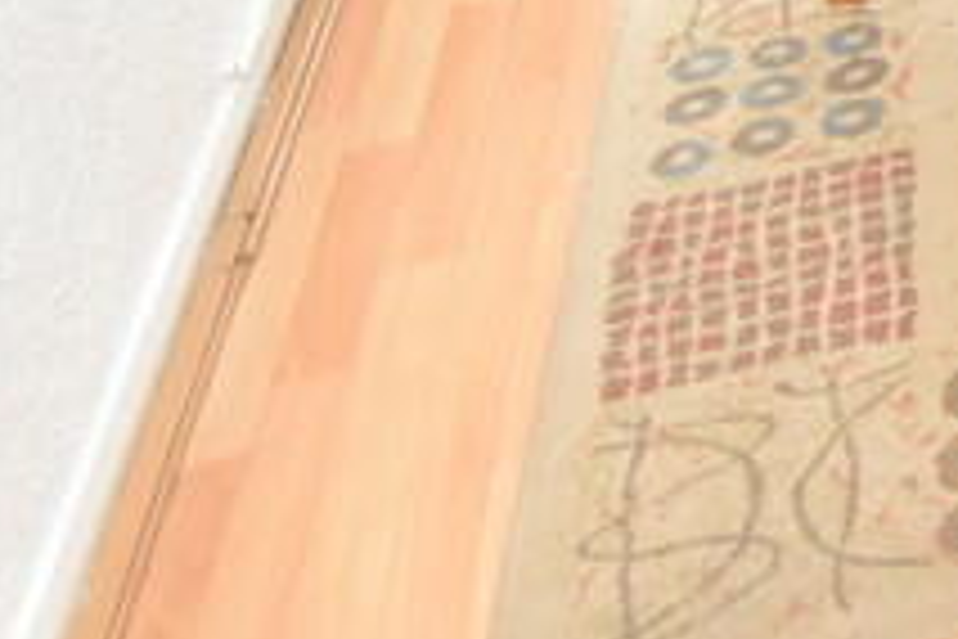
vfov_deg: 15.7
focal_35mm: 72
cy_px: -560
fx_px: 1916
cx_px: 1817
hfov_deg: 19.3
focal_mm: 10
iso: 800
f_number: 5
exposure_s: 1/100
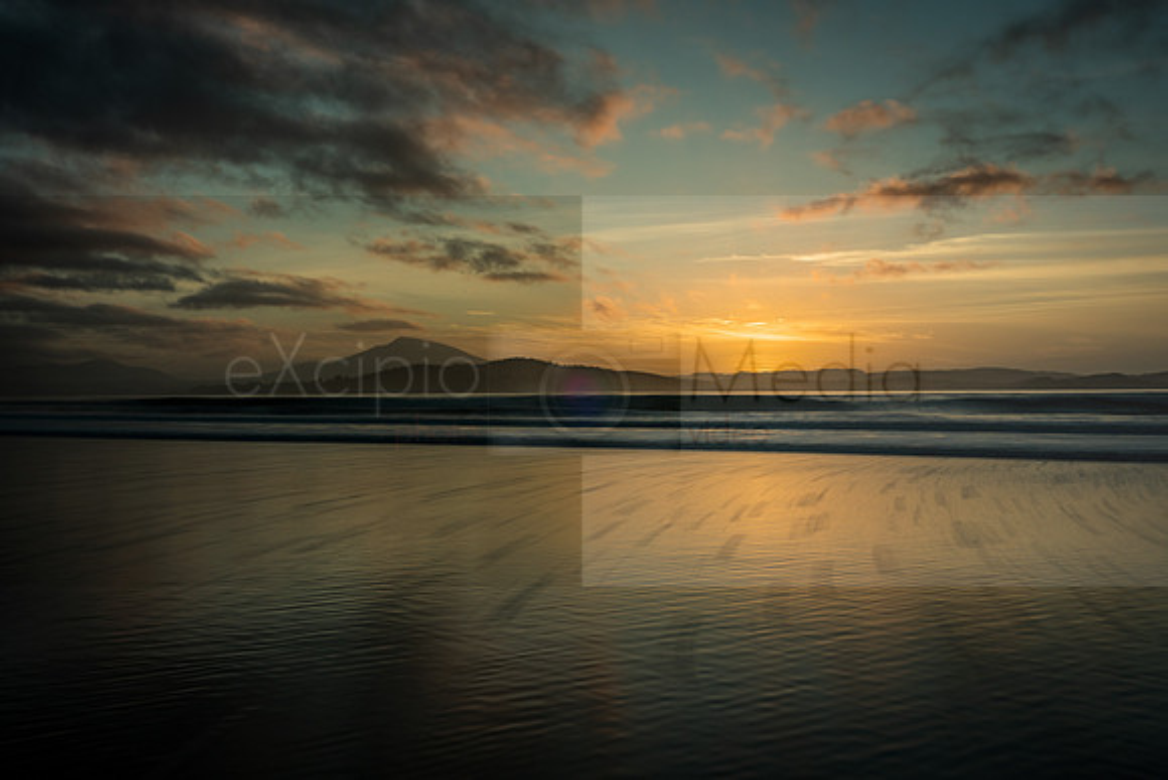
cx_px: 584
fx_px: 1136
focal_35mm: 35
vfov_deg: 37.9
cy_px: 390
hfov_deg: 54.4
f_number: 7.1
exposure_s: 1.6
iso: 200
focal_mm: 35
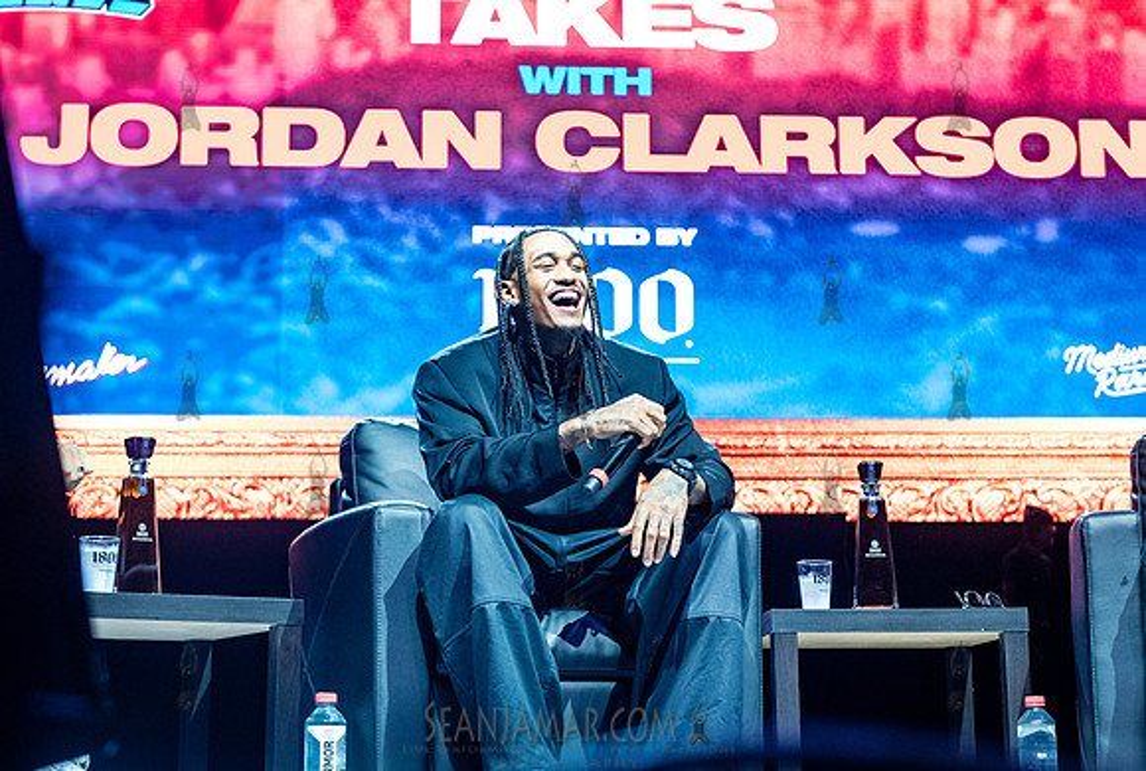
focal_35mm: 64
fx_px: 2043
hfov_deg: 31.3
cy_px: 392
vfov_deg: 21.4
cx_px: 545
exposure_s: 1/640
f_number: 4
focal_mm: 60
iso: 5000
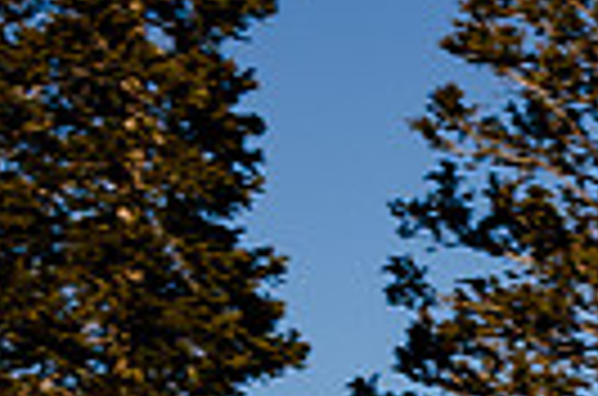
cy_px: 685
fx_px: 4723
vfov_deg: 4.7
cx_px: 652
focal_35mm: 285
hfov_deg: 7.2
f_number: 6.3
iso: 160
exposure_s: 1/1000
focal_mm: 32
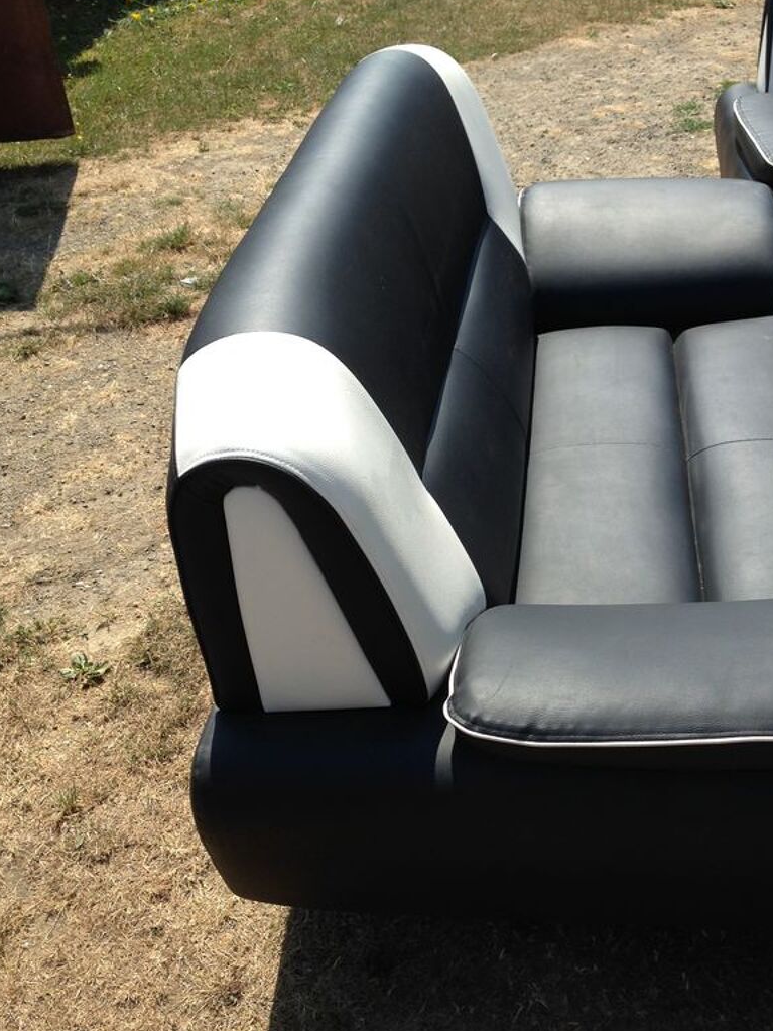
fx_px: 1281
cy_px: 467
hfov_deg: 33.4
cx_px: 483
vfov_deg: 43.8
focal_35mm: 43
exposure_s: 1/1085
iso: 50
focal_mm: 4.12
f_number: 2.4
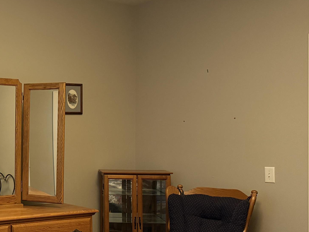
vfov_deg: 28.5
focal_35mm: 51
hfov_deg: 33.7
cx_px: -11
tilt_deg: +1.1
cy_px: 138
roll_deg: +0.6
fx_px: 455
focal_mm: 6.76
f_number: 1.78
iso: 500
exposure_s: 1/60
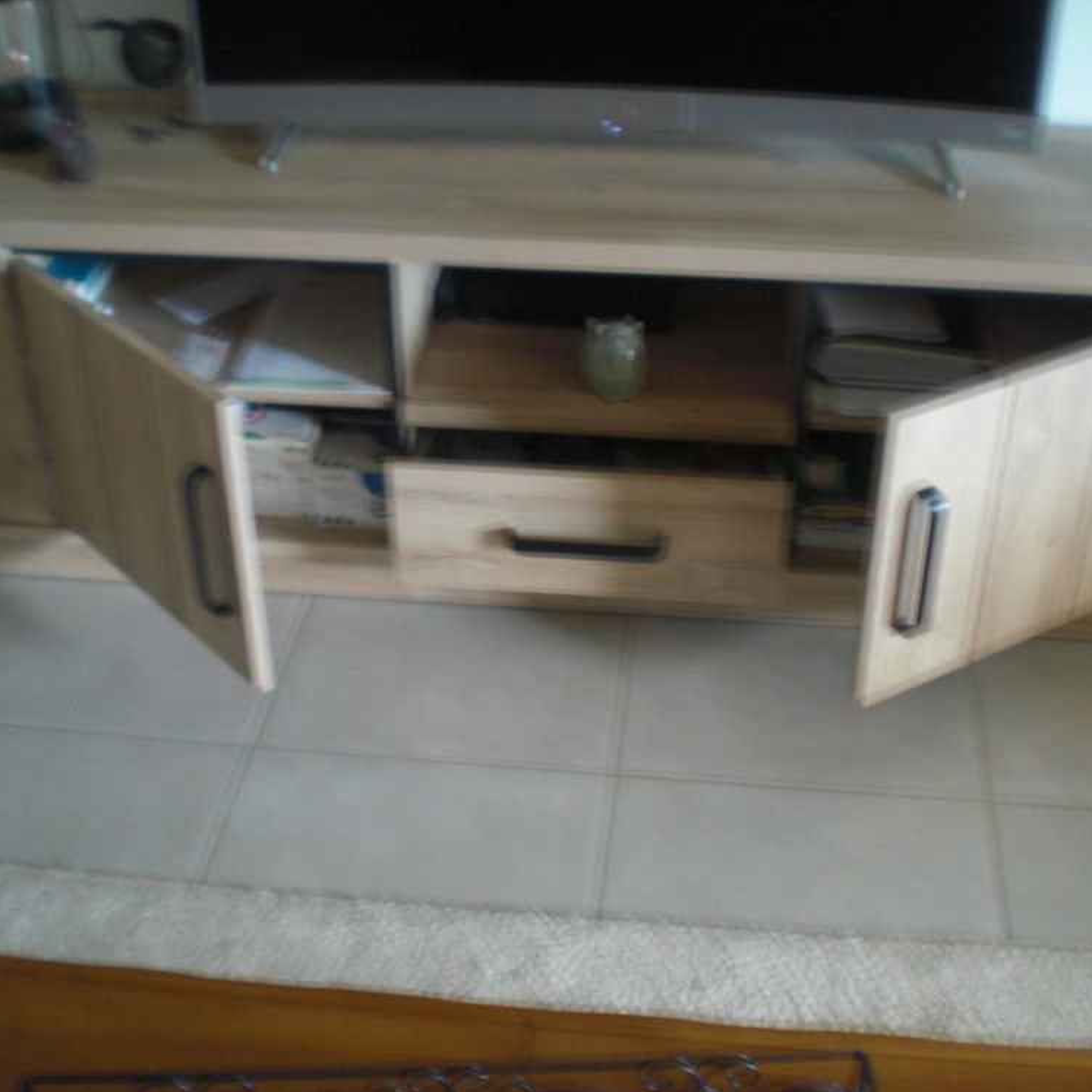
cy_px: 546
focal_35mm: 45
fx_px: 1606
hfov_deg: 37.5
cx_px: 565
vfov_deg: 37.6
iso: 200
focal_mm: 6.3
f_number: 3.1
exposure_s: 1/2
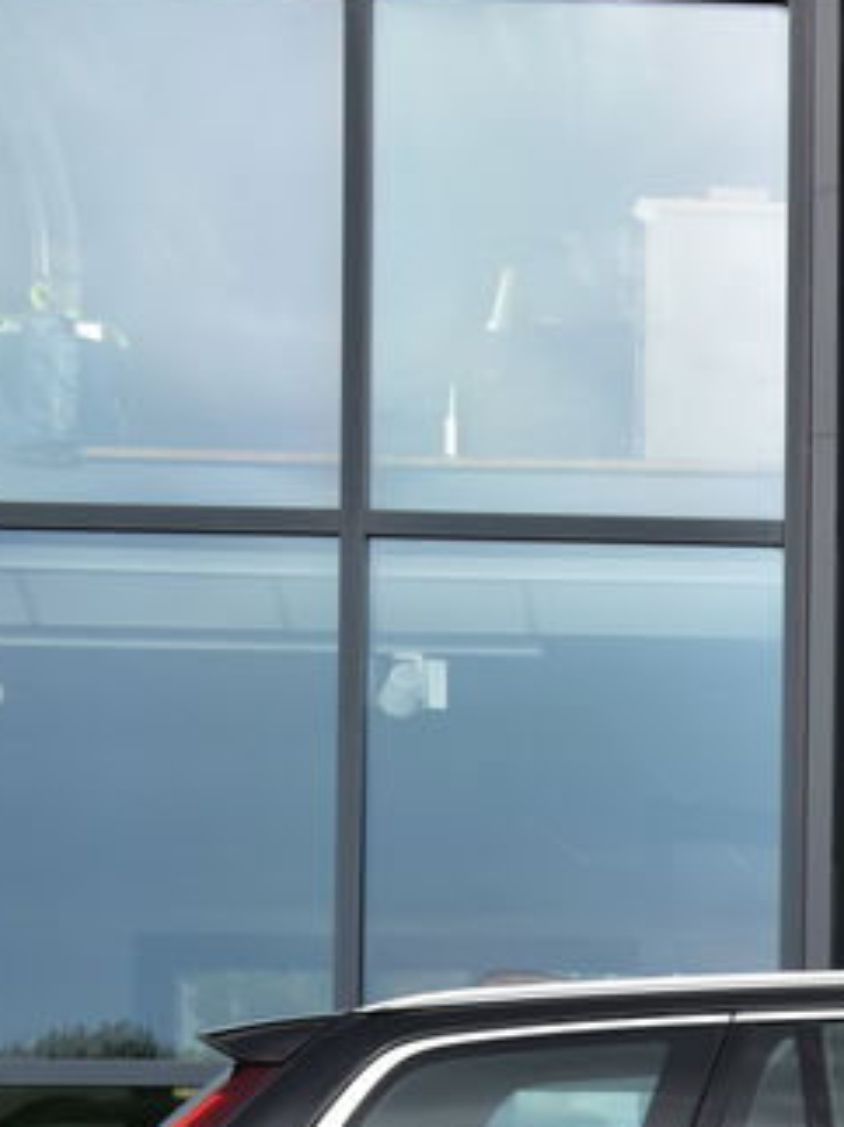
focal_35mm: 116
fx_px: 3774
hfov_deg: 11.9
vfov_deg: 16.6
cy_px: 1115
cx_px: 1440
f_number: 9
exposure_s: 1/125
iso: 400
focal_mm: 26
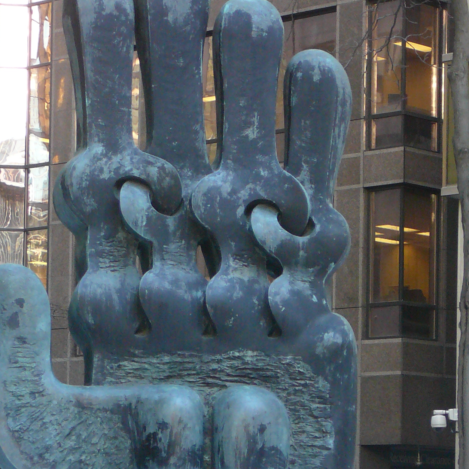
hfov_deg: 12.6
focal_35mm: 139
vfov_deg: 12.5
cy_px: 390
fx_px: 2131
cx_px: 208
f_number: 3.7
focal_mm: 11.5
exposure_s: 1/30
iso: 160
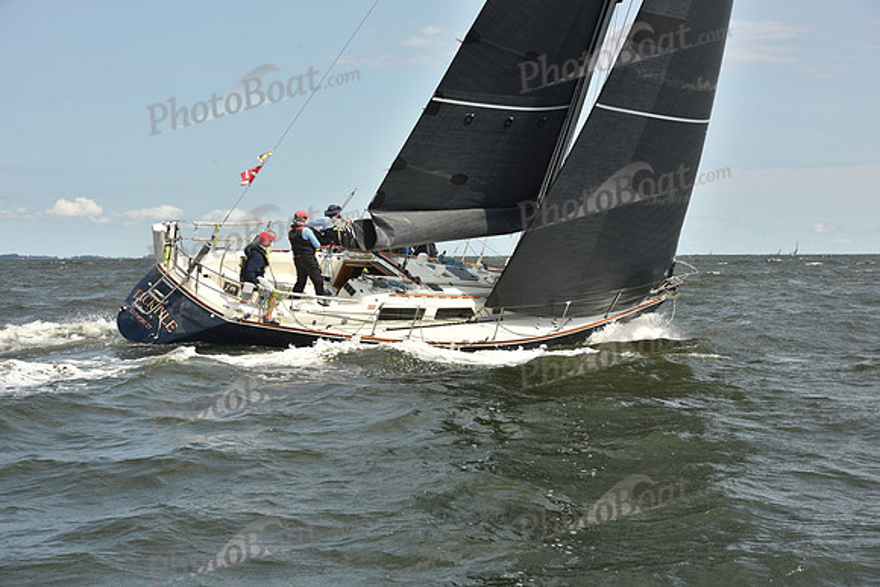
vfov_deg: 19.5
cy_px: 294
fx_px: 1711
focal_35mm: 70
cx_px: 440
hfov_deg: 28.8
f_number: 8
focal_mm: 70
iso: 250
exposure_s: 1/800
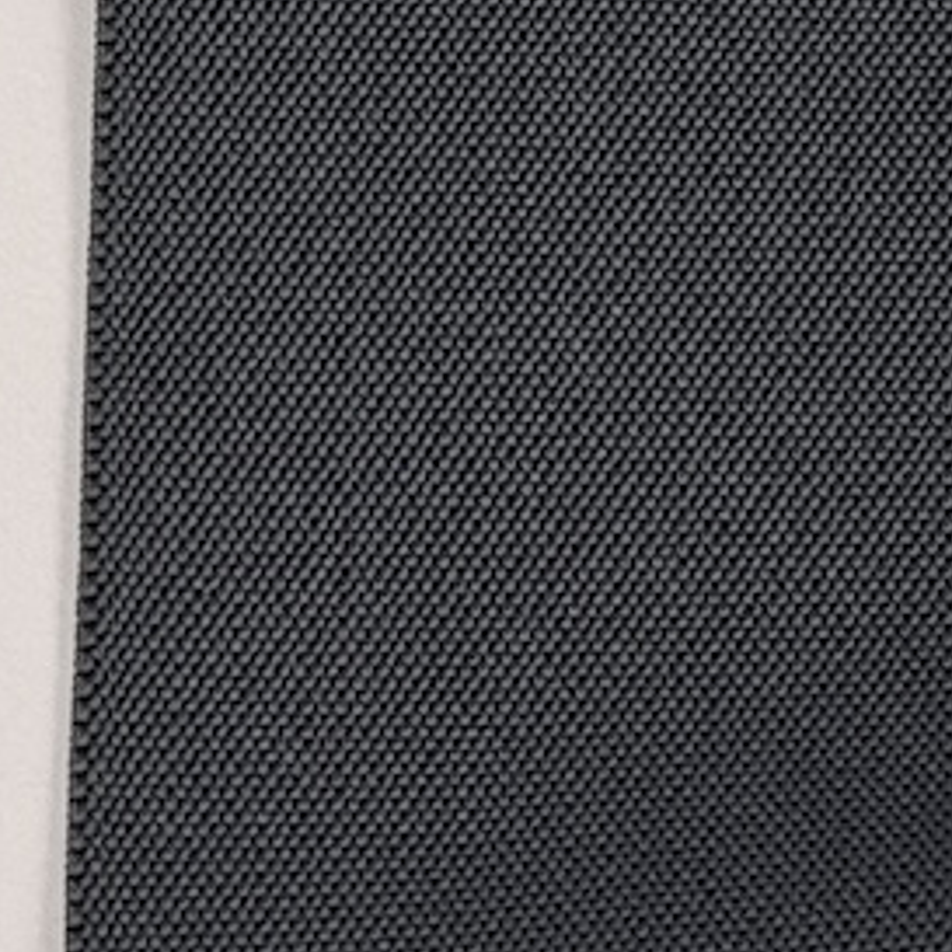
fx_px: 7250
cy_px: -755
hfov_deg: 7.5
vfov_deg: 7.3
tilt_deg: -68.0
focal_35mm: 233
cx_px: -101
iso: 64
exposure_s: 1/503
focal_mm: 6.76
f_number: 1.78
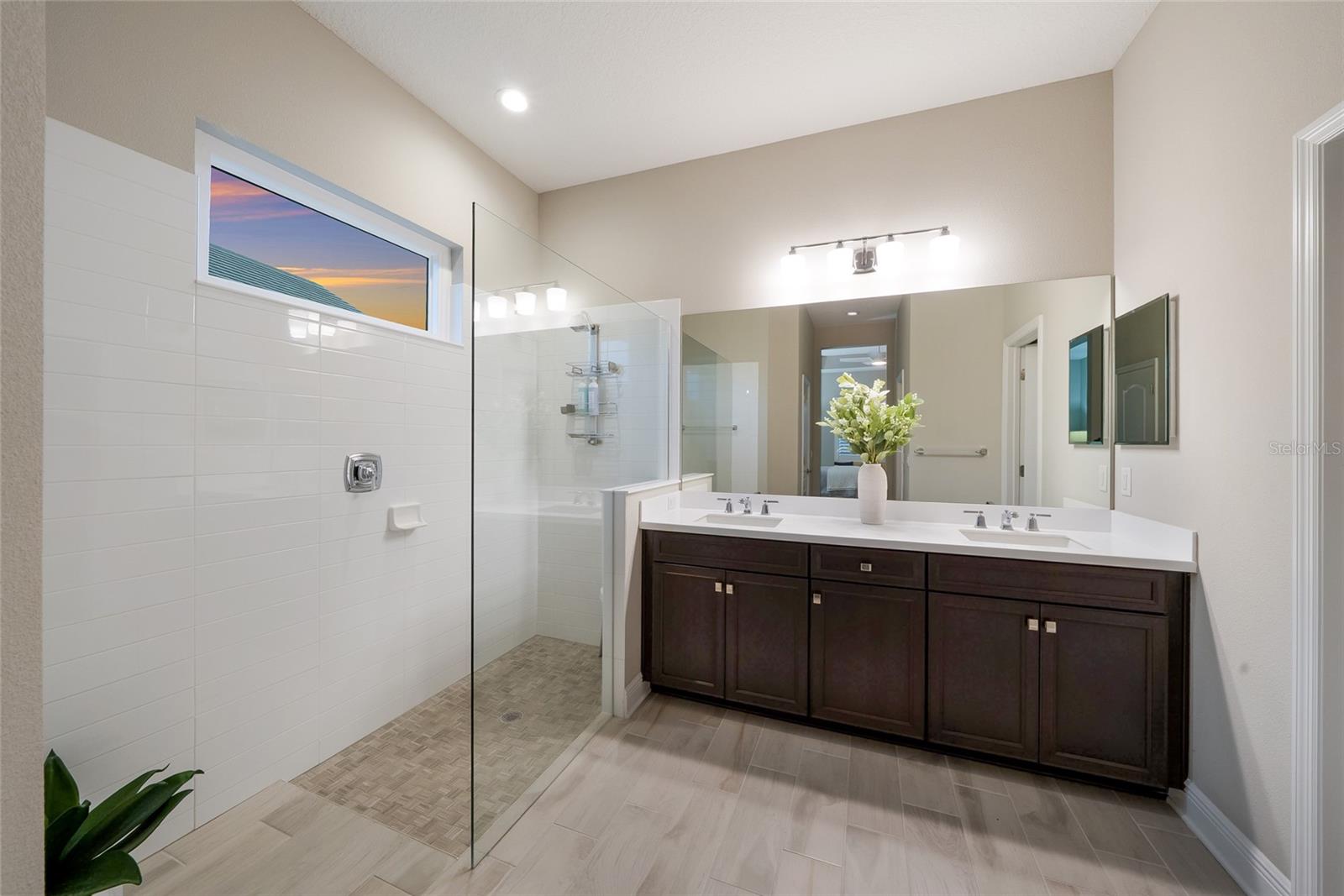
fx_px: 448
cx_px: 672
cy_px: 448
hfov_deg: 112.6
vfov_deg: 90.0
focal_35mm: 12
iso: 400
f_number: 11
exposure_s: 1/2.5
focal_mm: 12
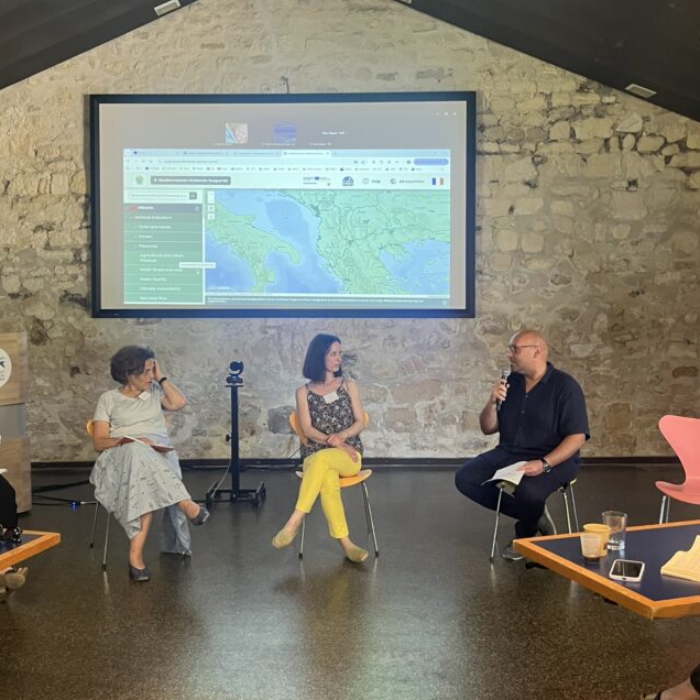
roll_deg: +0.6
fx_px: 847
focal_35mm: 37
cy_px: 304
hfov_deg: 44.7
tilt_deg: -1.4
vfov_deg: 44.8
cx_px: 280
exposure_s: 1/50
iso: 200
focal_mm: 5.1
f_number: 1.6
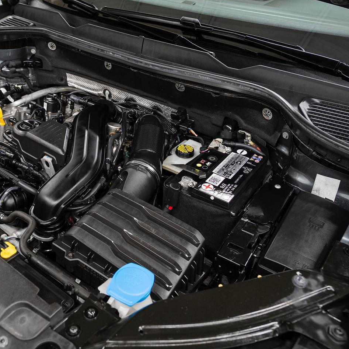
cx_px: 121
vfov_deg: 52.5
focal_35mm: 31
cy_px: 175
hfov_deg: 51.7
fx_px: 354
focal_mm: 24
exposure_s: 1/2
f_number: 5.6
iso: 100
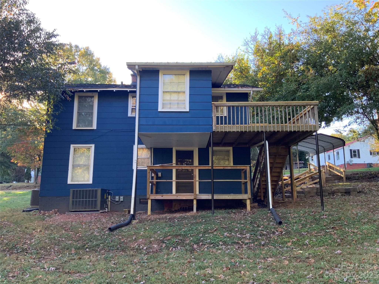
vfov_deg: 48.2
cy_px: 142
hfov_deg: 61.7
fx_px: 318
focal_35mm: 29
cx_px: 190
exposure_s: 1/120
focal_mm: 3
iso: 25
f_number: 1.8
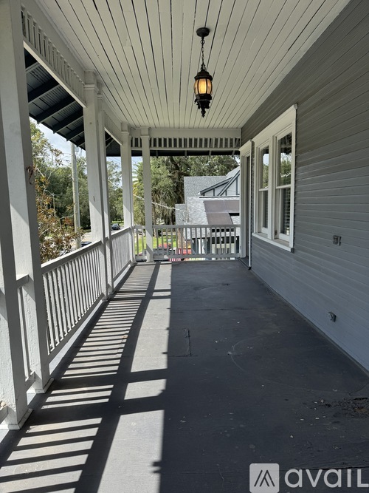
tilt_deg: -8.4
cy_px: 246
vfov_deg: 71.6
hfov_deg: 56.8
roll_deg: +1.8
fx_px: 341
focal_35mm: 24
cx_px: 184
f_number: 1.78
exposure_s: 1/2174
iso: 80
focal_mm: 6.76
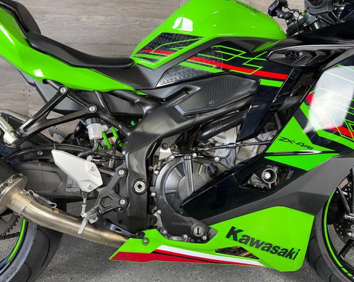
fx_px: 272
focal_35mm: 26
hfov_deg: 66.0
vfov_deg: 54.9
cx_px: 187
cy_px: 140
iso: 80
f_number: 1.78
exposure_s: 1/24
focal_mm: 6.76
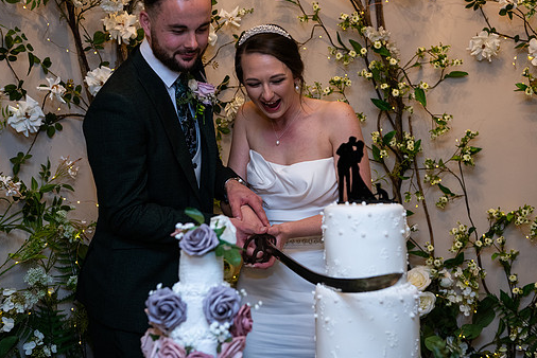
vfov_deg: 24.6
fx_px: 821
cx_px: 268
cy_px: 156
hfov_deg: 36.2
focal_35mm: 55
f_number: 3.5
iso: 800
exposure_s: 1/60
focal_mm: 48
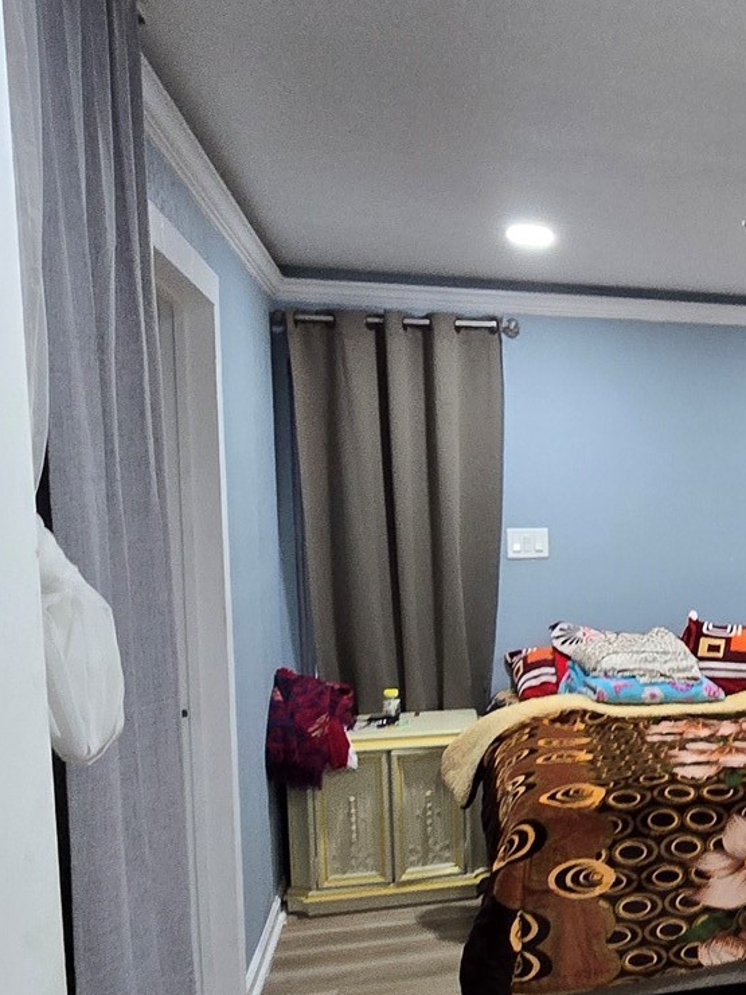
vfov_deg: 51.0
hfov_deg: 33.9
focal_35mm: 36
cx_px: 840
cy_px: 604
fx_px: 1034
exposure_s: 1/60
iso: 320
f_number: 2.2
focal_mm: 2.2
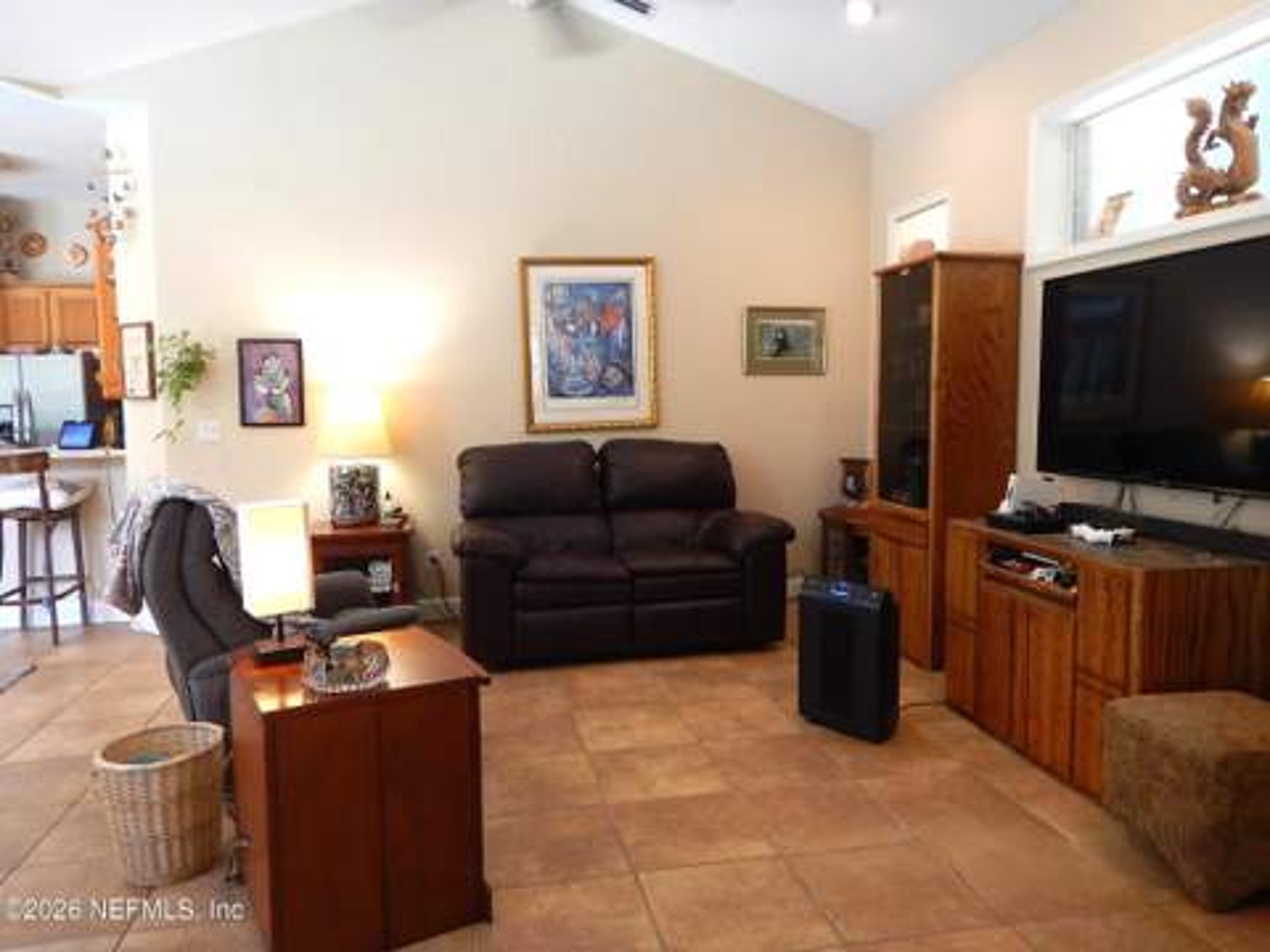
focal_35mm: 24
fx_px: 881
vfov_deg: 56.8
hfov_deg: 71.6
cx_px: 635
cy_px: 476
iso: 140
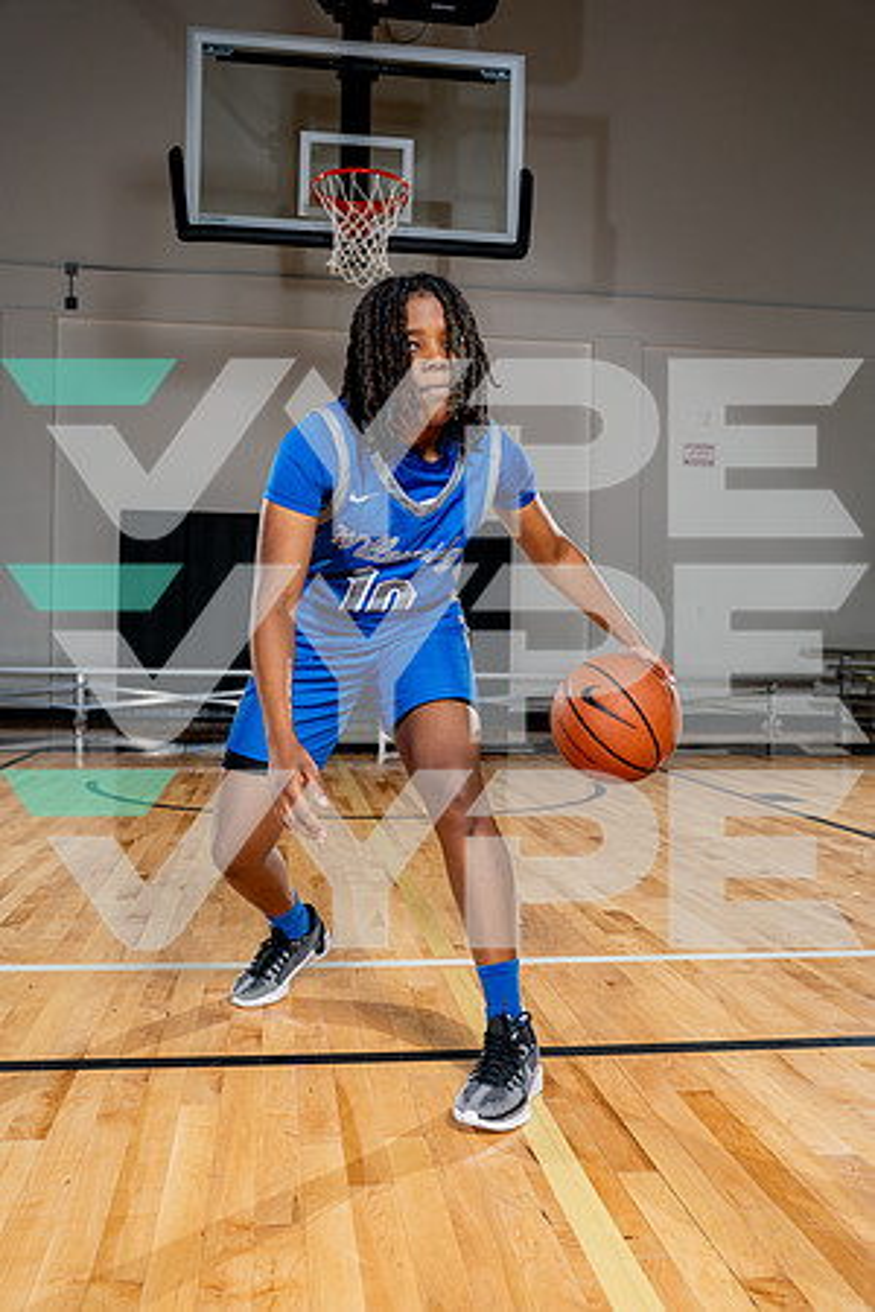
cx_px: 438
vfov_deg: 57.2
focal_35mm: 33
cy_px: 656
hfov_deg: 40.0
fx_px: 1203
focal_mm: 33
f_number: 5.6
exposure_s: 1/250
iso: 200
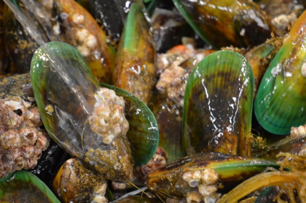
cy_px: 102
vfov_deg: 10.0
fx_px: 1154
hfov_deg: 15.1
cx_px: 133
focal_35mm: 136
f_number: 4.8
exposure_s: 1/30
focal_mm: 50
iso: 900
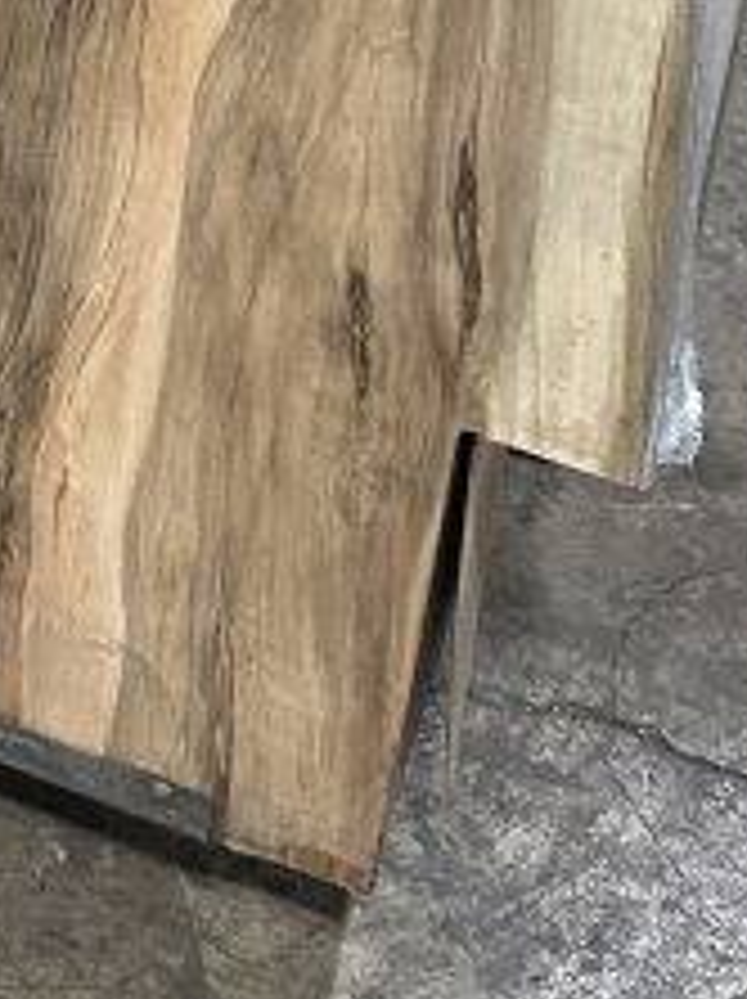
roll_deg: -1.5
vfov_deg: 19.9
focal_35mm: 88
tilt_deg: -24.1
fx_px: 2537
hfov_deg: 16.0
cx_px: -189
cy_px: -412
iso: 250
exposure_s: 1/67
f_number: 1.78
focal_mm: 6.86
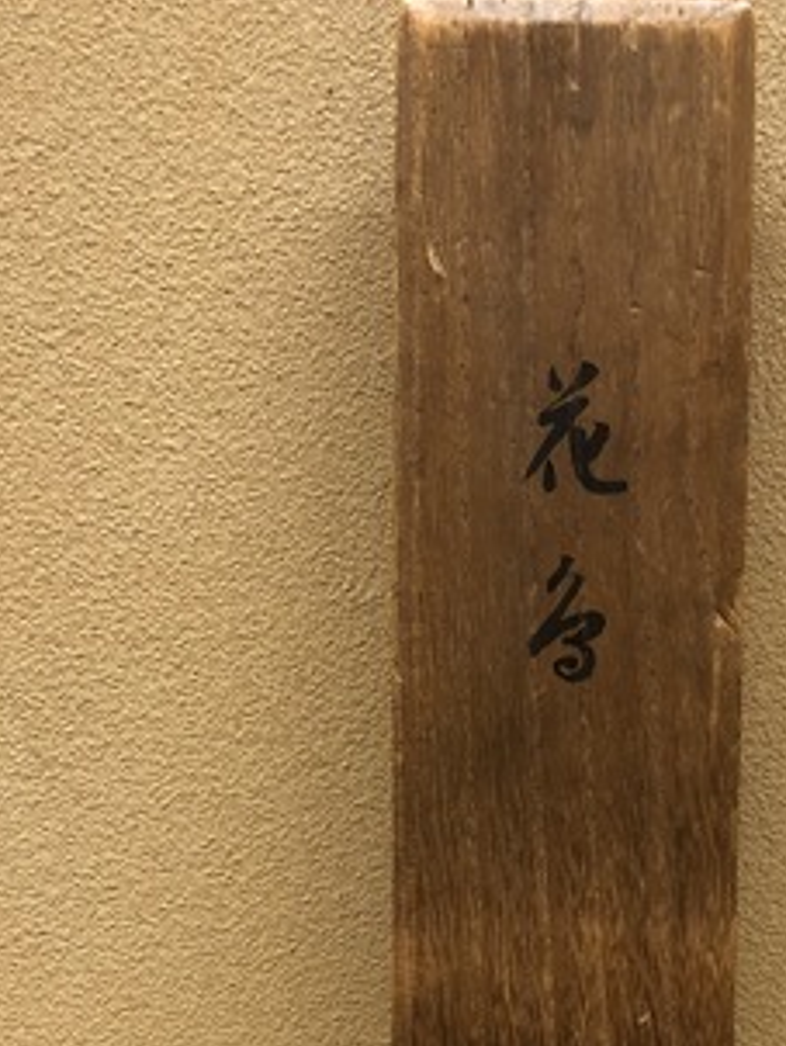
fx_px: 1512
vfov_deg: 36.2
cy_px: 907
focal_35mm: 50
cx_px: 566
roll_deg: -1.5
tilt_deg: -8.8
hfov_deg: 28.8
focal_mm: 3.99
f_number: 1.8
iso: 64
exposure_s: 1/15
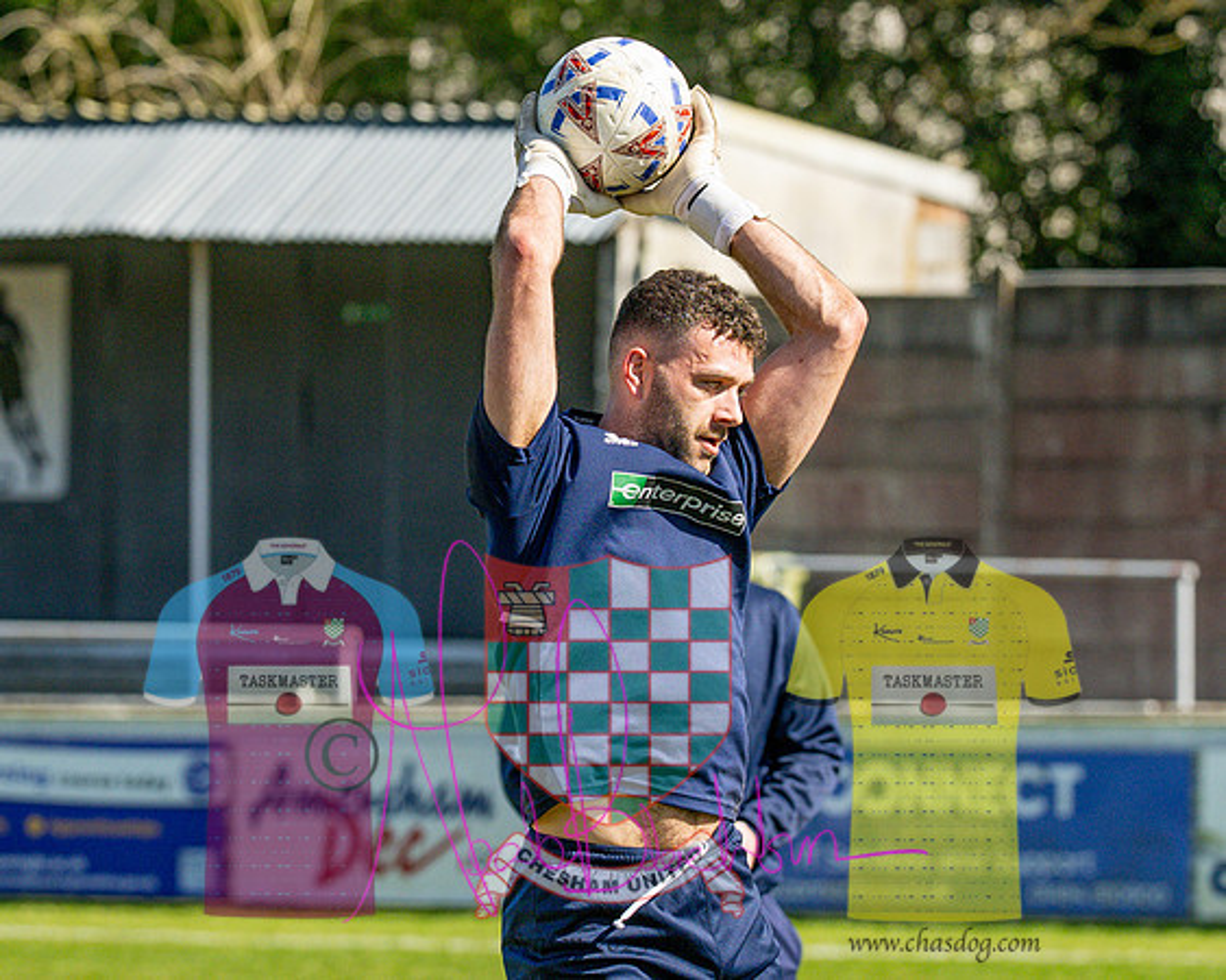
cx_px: 505
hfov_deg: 6.0
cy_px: 457
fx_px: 11611
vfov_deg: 4.8
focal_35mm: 320
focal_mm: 135
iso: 400
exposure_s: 1/4000
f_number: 4
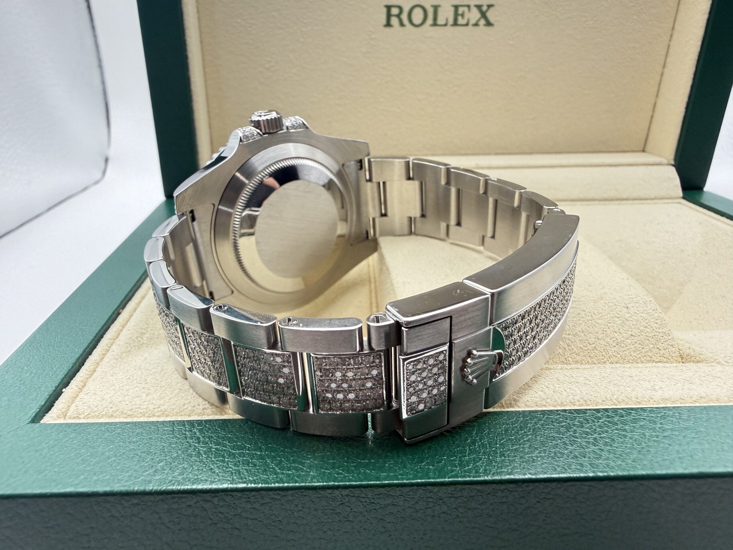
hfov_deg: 71.6
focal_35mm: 24
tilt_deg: -23.3
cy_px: 275
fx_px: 508
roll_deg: -0.3
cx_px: 366
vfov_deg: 56.8
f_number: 2.2
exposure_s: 1/101
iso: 200
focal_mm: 2.22
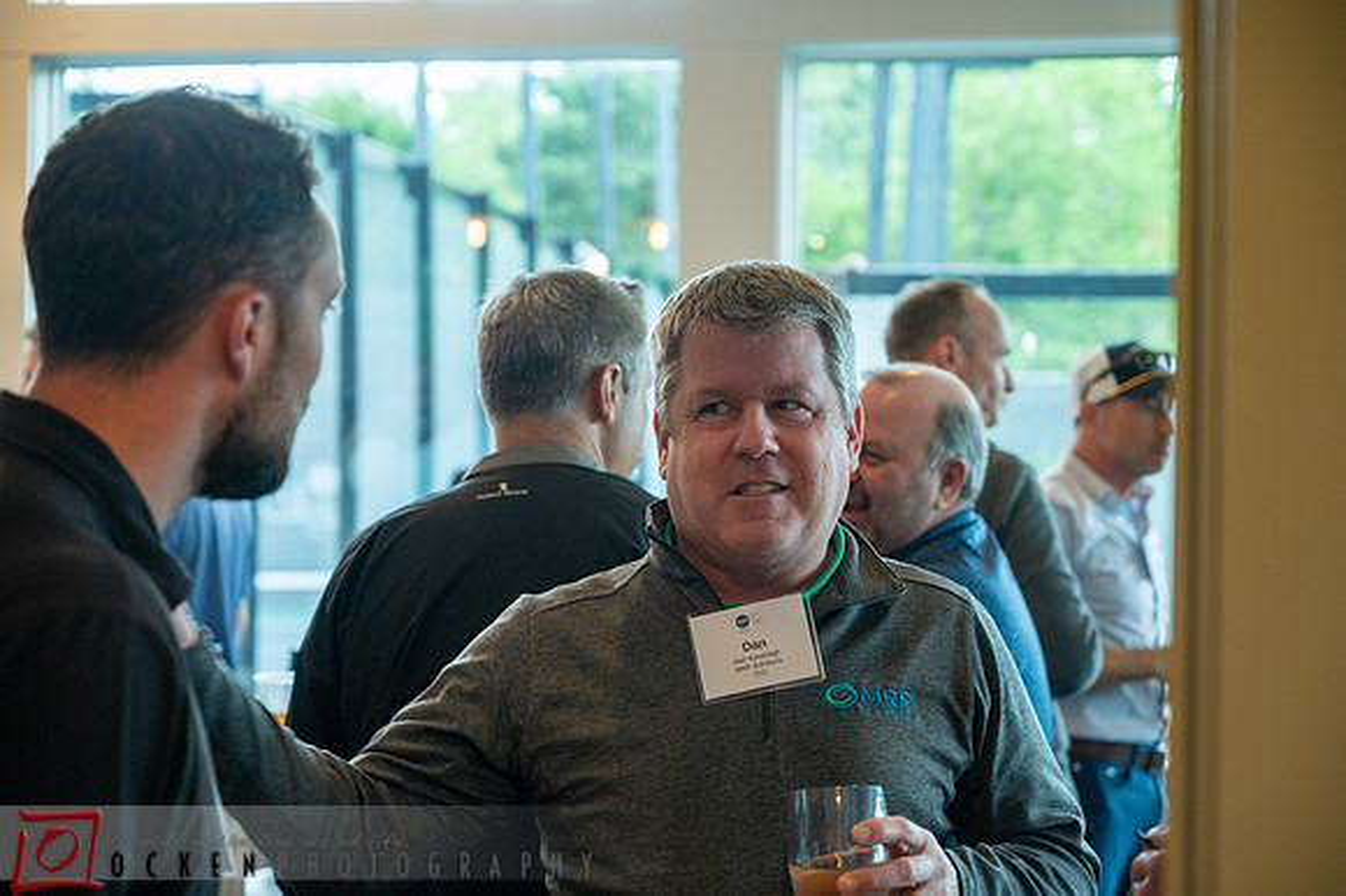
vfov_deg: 19.4
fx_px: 2616
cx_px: 673
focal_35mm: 70
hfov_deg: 28.9
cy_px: 448
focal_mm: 70
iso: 640
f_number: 4
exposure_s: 1/80
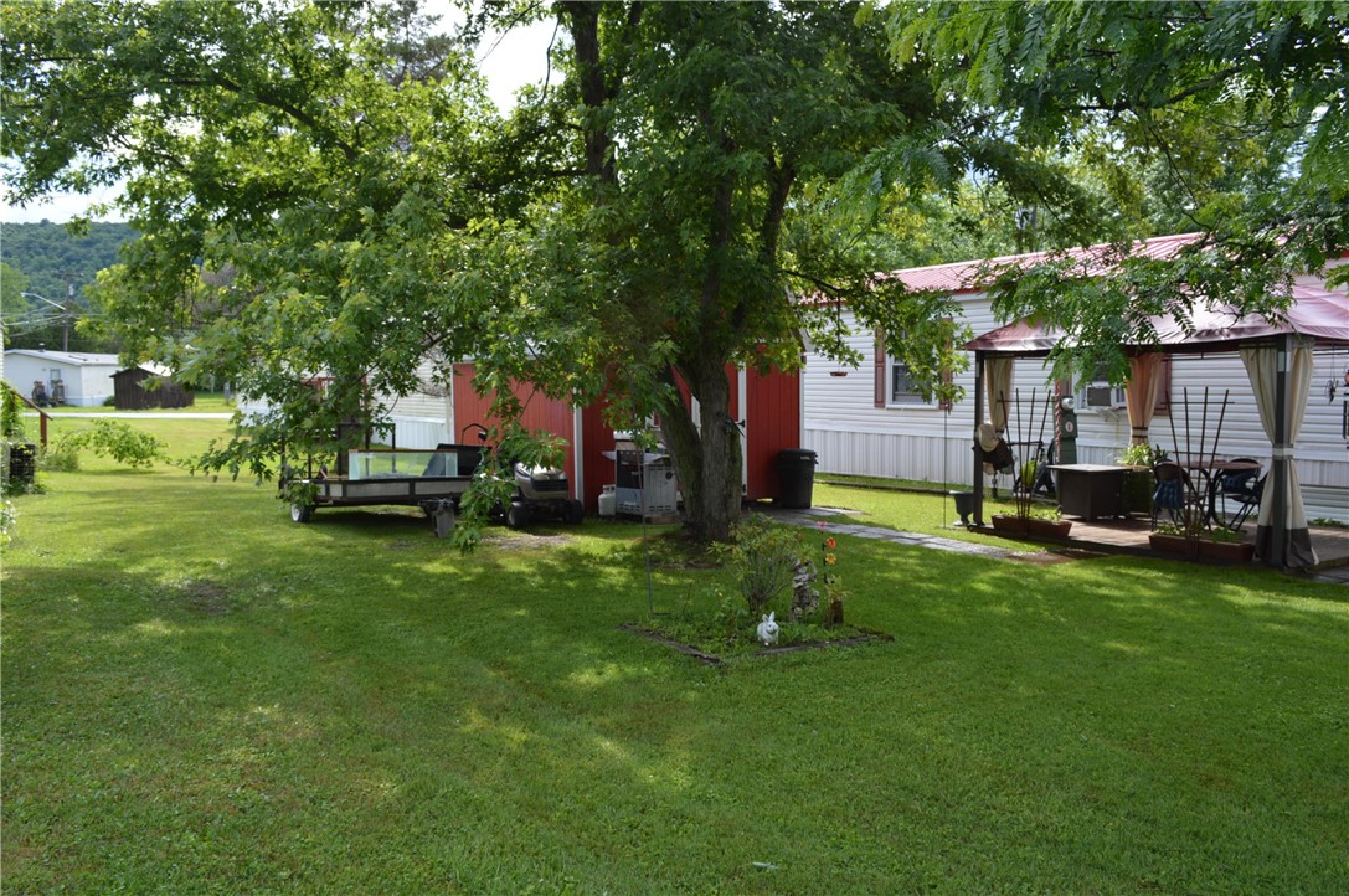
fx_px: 1011
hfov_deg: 67.4
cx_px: 674
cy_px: 448
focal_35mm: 27
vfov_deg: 47.8
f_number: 8
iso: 160
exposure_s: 1/125
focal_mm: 18
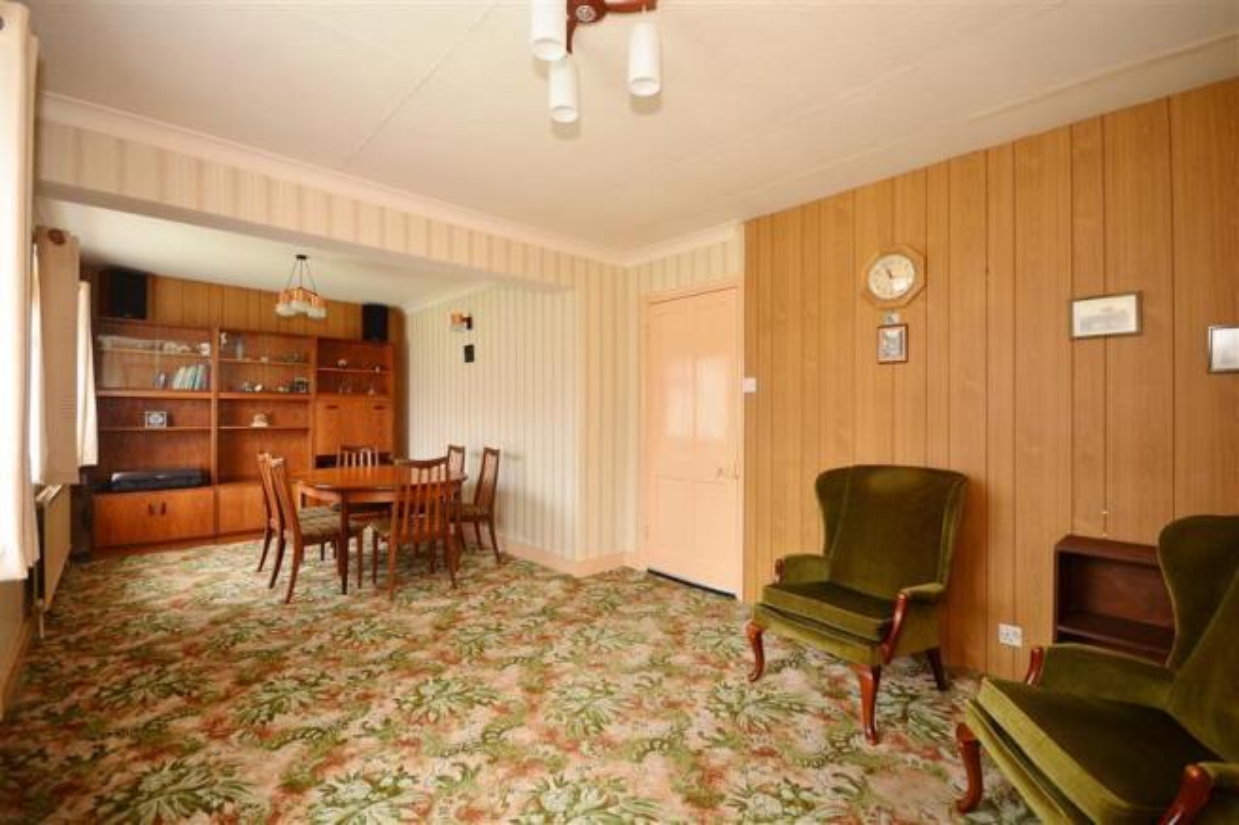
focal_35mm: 15
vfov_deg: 77.3
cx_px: 620
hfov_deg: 100.4
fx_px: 516
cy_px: 412
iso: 400
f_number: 5.6
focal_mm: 10
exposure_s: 1/6
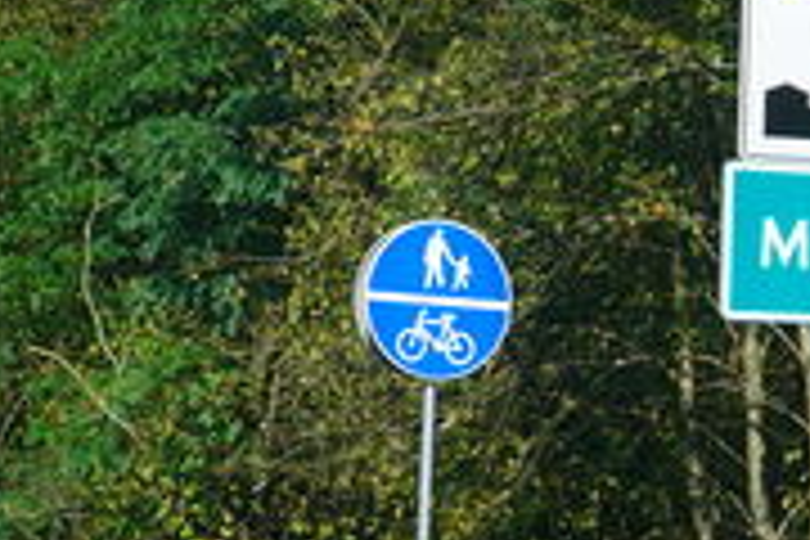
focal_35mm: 206
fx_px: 4640
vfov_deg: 6.7
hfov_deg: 9.9
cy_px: 232
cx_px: 882
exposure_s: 1/320
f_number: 5
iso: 100
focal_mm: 31
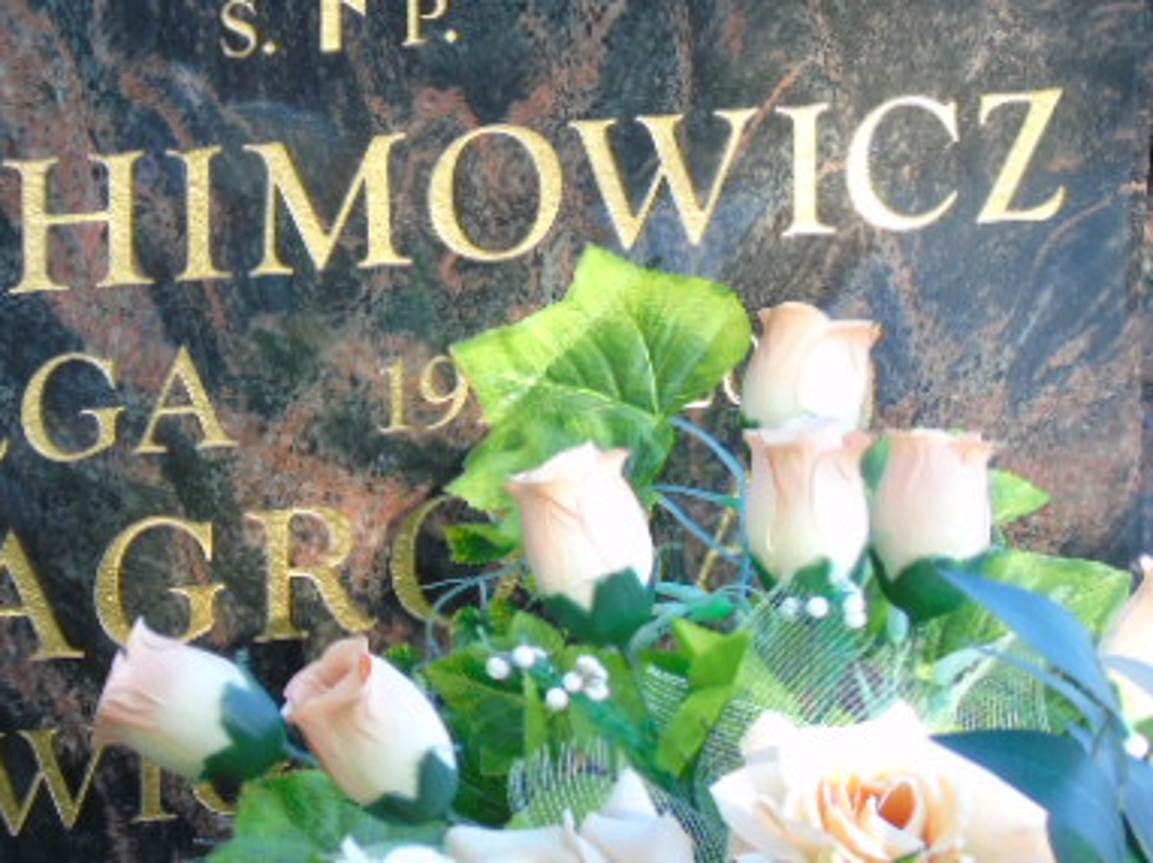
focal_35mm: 238
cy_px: 404
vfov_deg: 6.2
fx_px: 7922
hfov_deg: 8.3
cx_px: 383
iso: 320
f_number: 4.7
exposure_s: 1/125
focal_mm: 25
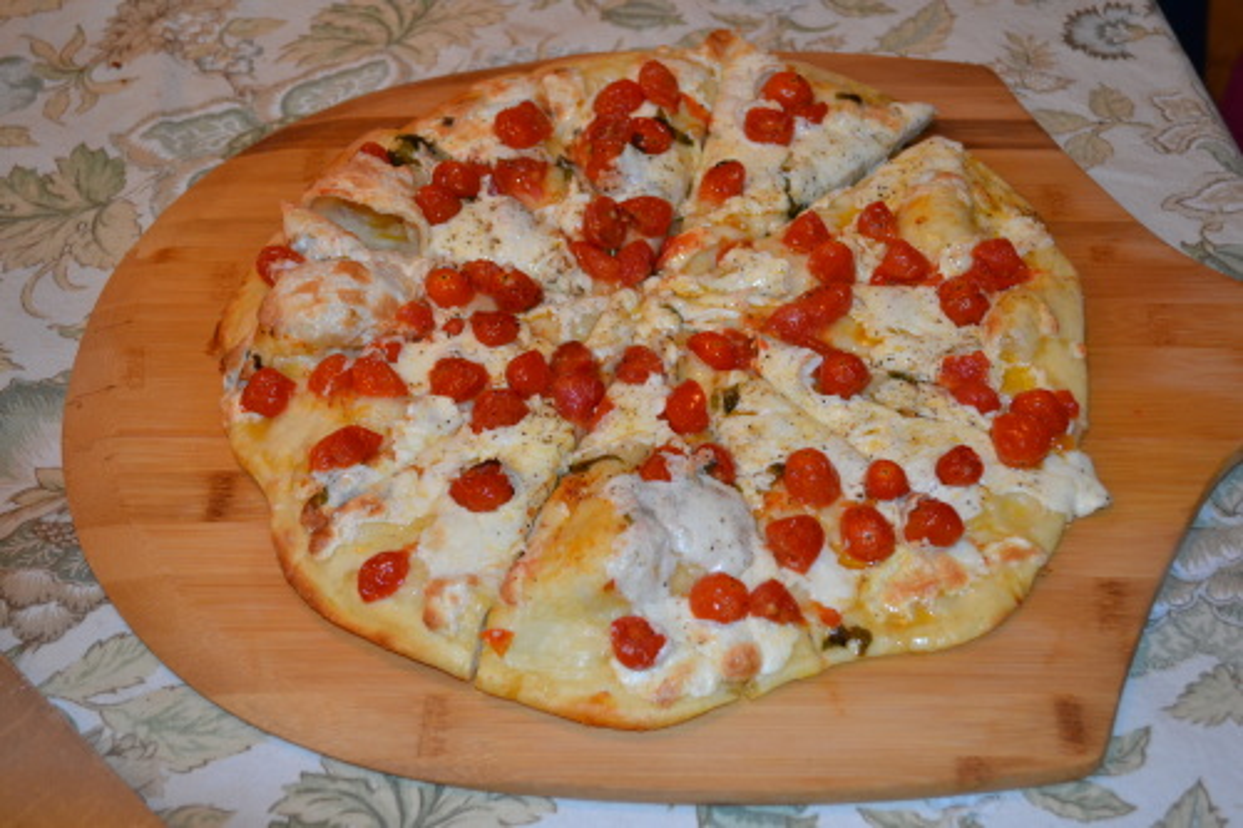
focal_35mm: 52
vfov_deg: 25.7
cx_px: 622
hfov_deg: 37.9
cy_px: 414
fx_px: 1812
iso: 800
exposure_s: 1/60
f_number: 5
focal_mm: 35
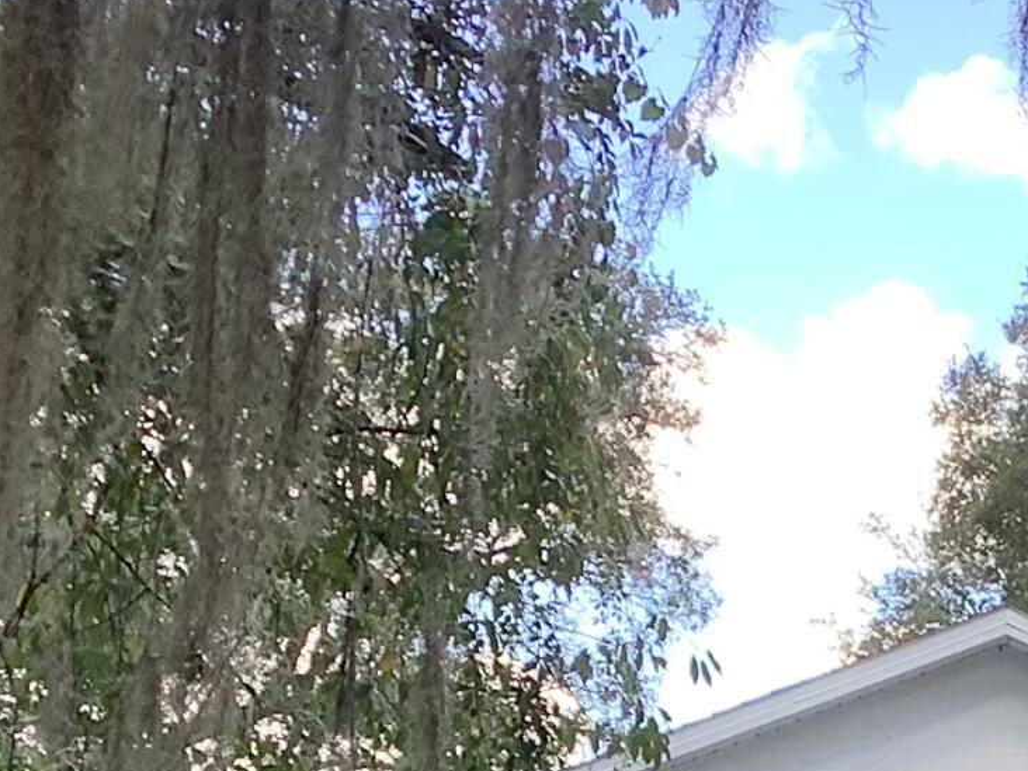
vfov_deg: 10.8
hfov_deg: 14.9
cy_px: 1439
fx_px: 3772
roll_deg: -0.3
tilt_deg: -1.7
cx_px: 1271
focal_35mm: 127
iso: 32
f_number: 2.4
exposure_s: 1/120
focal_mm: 3.3
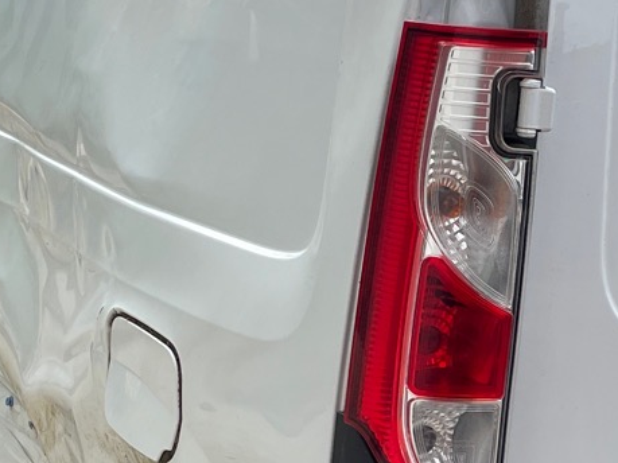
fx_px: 1821
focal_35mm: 102
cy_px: 359
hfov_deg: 18.9
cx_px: 553
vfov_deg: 14.4
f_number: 1.6
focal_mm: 4.2
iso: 32
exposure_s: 1/569
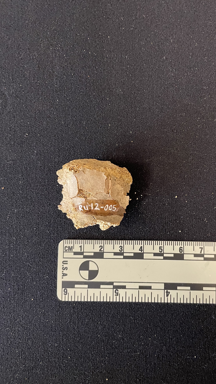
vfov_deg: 66.1
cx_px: 143
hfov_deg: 39.7
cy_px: 193
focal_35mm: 29
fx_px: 295
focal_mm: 4.2
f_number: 1.6
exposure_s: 1/30
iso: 640
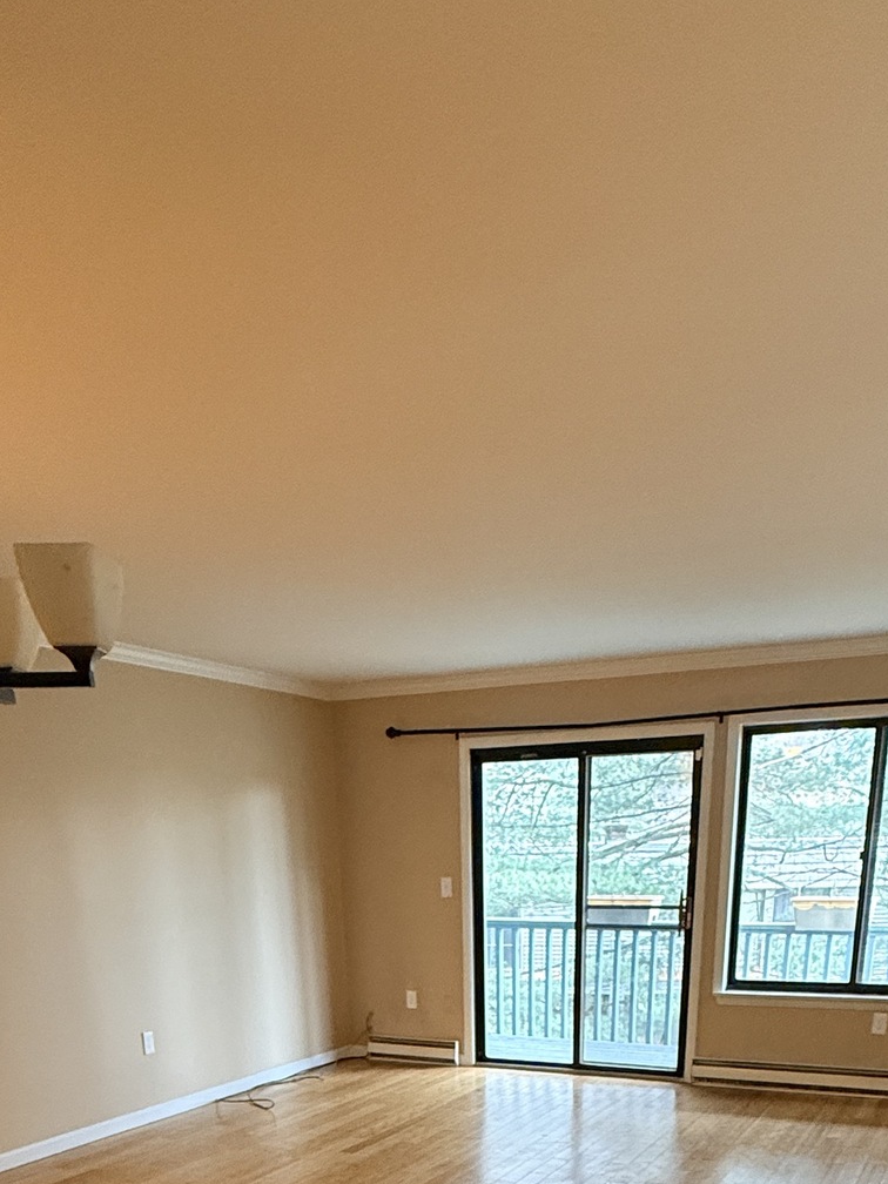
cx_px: 470
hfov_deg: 44.1
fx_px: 1095
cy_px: 1272
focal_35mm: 32
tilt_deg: -20.9
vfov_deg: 44.7
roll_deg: +0.6
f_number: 2.2
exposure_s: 1/60
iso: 400
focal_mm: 2.22
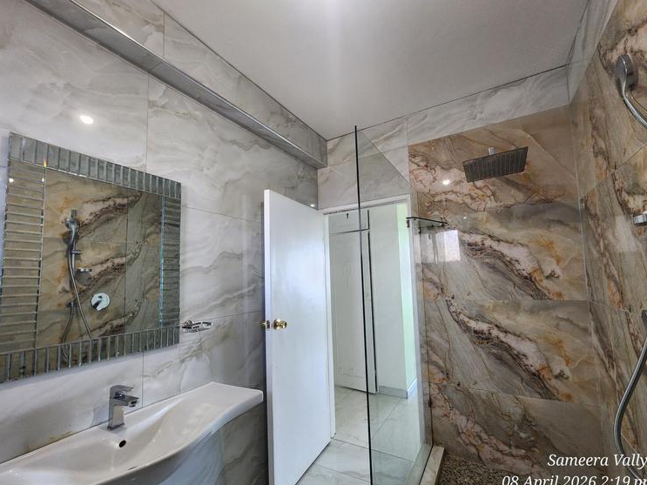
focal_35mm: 14
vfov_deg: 85.5
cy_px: 260
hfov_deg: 102.0
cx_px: 336
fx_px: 262
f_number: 2.2
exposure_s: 1/50
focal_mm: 2.2
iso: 200
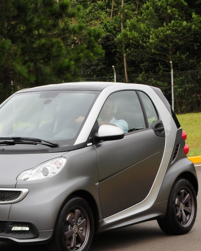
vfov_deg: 15.3
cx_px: 39
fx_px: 937
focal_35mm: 126
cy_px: 146
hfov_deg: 12.2
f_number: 11
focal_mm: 50
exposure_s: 1/250
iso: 500
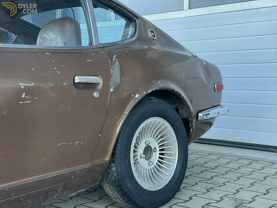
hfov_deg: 36.8
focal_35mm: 52
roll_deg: -0.6
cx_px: 138
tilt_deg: -3.6
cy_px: 104
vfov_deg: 28.0
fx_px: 416
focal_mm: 6
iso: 40
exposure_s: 1/99
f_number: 2
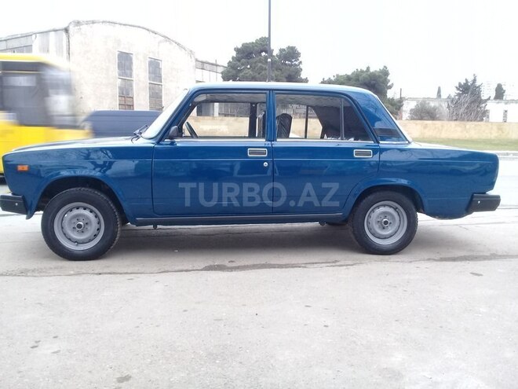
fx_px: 464
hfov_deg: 58.4
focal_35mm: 31
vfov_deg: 45.4
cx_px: 259
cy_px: 194
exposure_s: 1/33
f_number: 2.2
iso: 64
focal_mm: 3.3
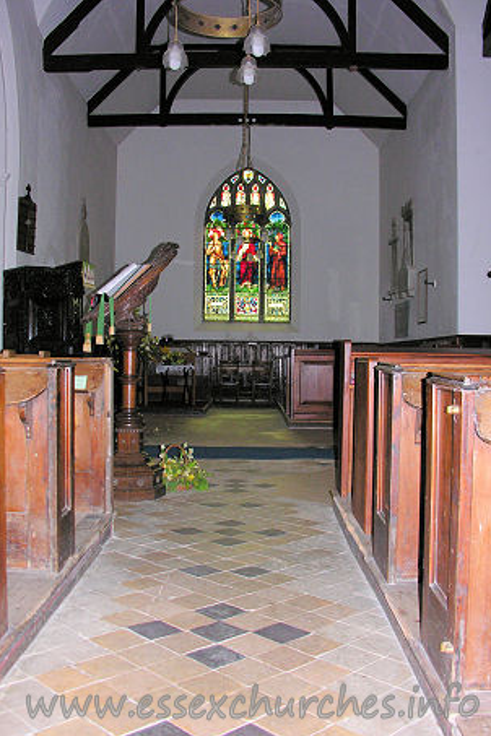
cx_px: 227
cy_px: 372
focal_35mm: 37
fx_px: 757
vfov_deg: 51.9
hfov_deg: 35.9
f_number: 2.8
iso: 162
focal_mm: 8.9
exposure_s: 1/60.1
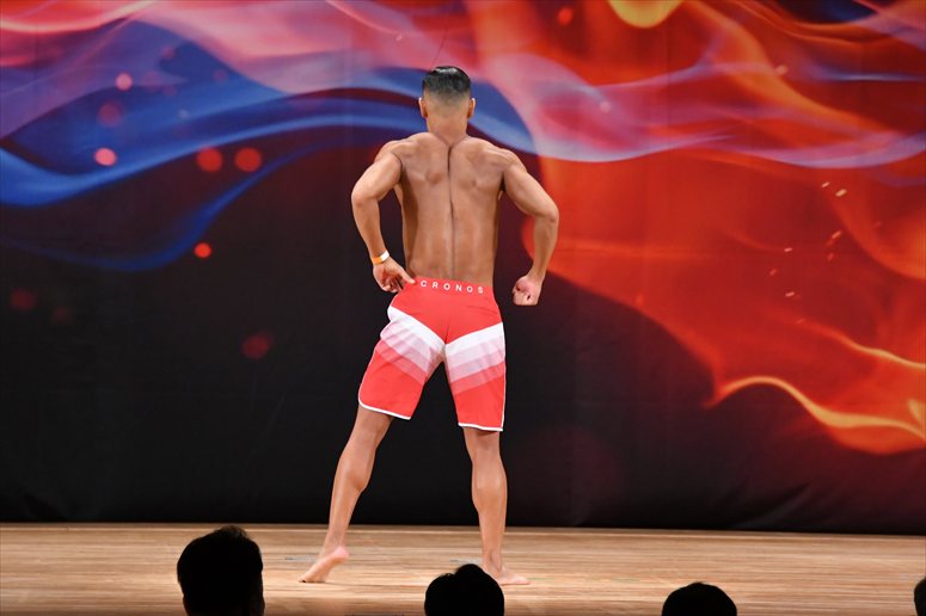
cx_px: 463
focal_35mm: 240
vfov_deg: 5.7
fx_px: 6170
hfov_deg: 8.6
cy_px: 308
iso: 3200
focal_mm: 160
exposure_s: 1/400
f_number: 5.6
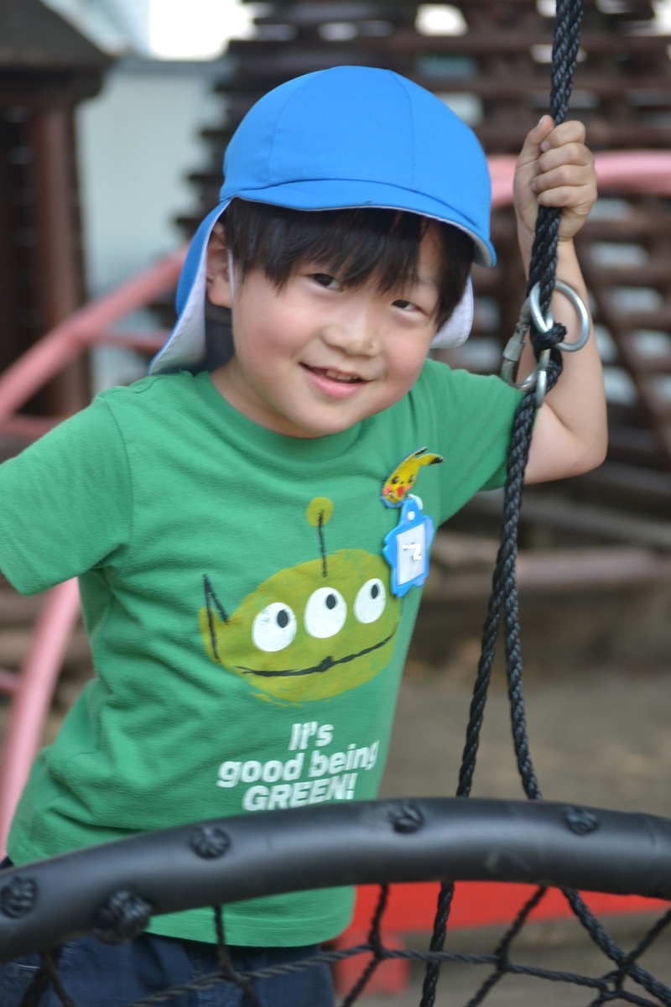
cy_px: 504
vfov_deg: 16.7
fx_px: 3439
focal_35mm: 123
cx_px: 336
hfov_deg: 11.1
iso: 125
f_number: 4.2
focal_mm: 82
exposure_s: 1/125
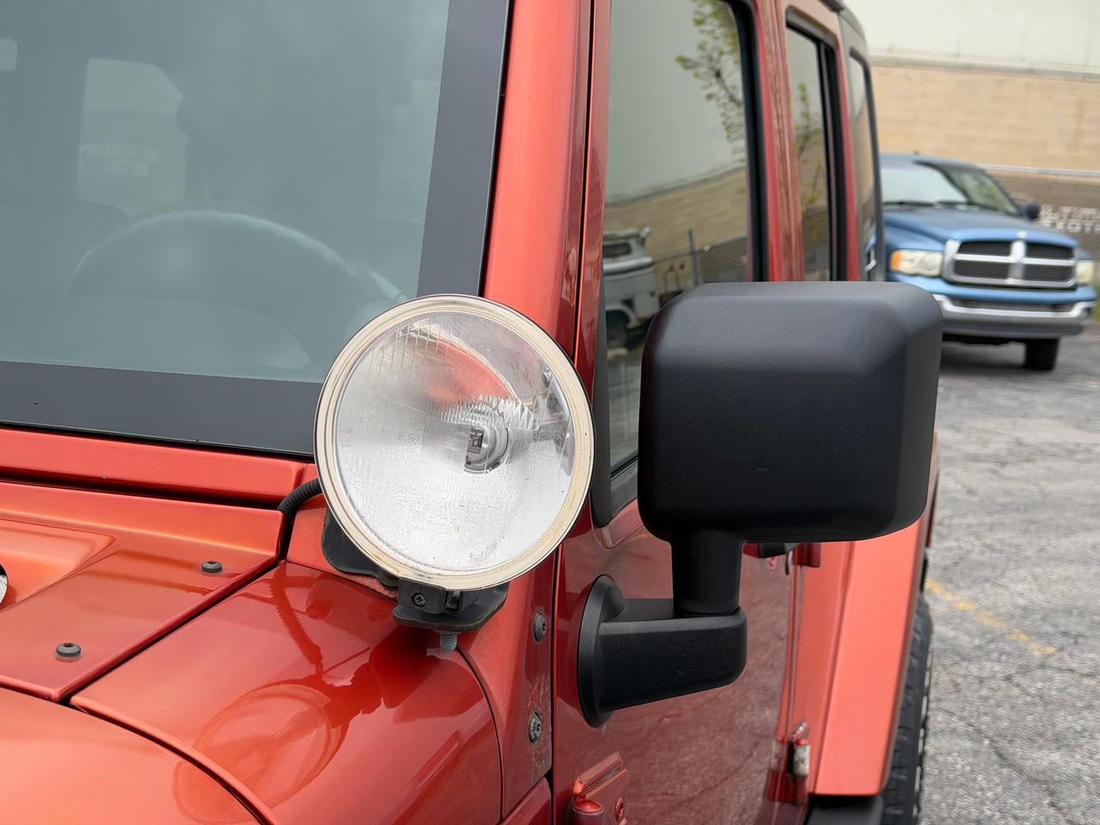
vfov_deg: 30.3
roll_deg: -2.2
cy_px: 412
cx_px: 550
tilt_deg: -10.9
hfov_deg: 39.7
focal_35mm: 48
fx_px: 1525
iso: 64
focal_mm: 6.76
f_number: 1.78
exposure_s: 1/2088
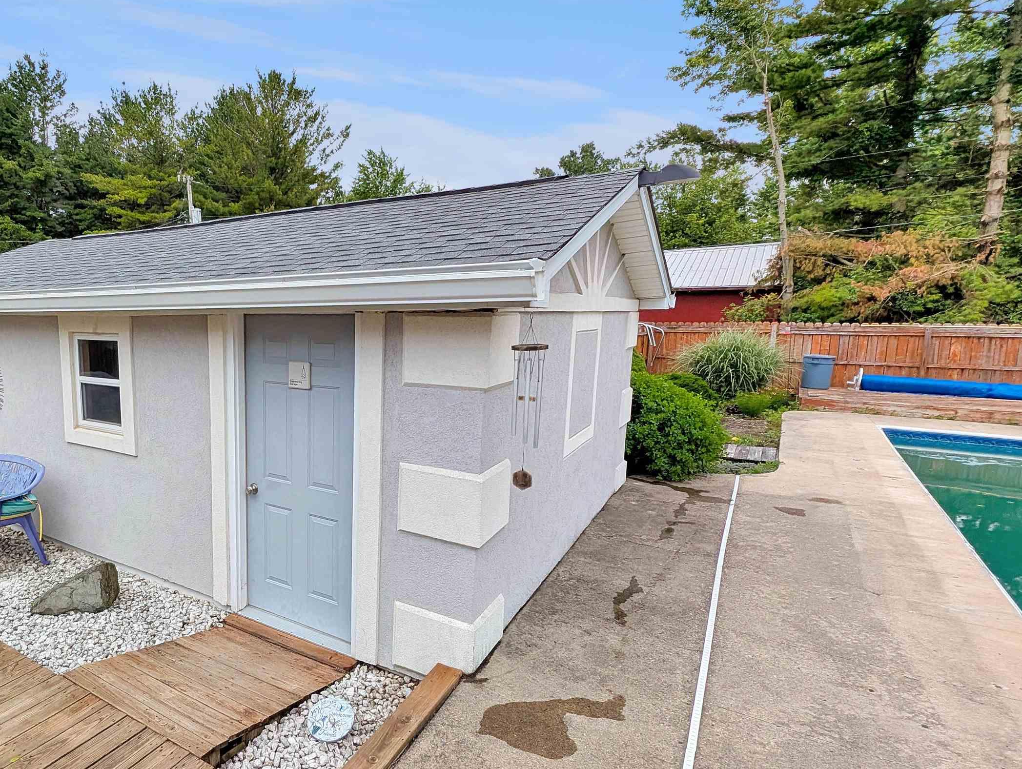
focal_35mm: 19
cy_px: 403
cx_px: 294
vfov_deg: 68.8
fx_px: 562
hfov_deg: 80.0
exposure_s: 1/2439
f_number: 2.2
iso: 49
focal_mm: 1.95
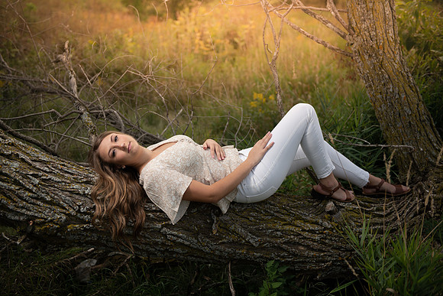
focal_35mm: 52
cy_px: 148
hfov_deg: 38.2
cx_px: 222
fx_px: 640
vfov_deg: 26.0
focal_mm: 52
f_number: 2.8
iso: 100
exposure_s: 1/1000
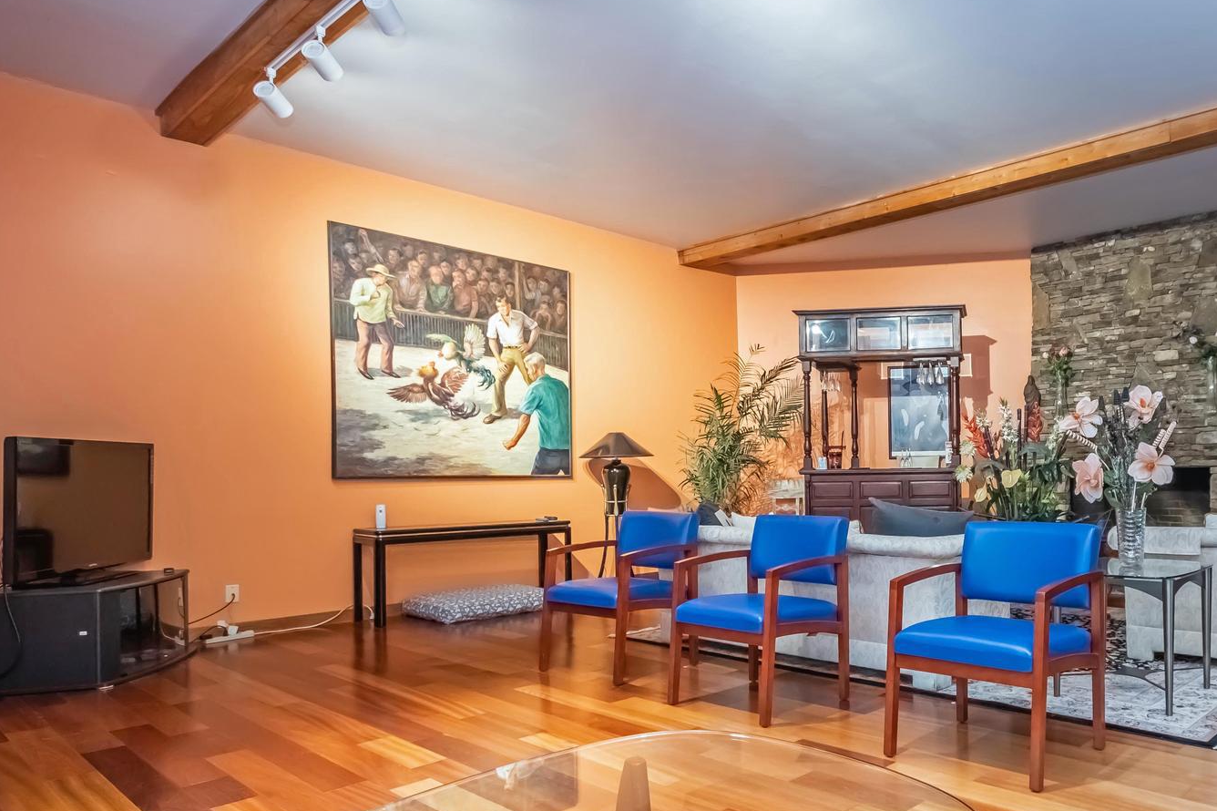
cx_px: 915
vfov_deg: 54.9
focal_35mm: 23
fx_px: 777
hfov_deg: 70.9
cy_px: 462
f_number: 4.5
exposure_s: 1/80
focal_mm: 10
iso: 1000
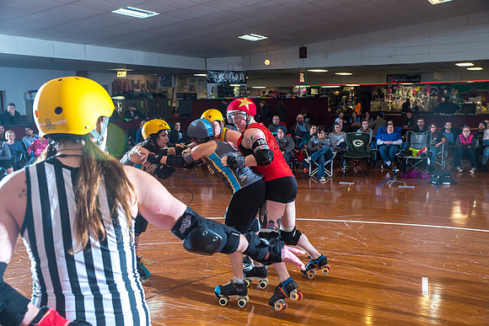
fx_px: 516
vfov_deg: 35.1
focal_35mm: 38
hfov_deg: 50.7
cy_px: 163
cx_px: 244
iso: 800
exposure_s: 1/160
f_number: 5.6
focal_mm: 38
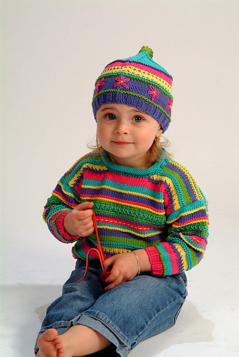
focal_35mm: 126
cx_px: 120
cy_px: 178
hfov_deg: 10.9
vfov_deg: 16.2
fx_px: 1252
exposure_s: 1/45
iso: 400
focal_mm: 84
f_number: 13
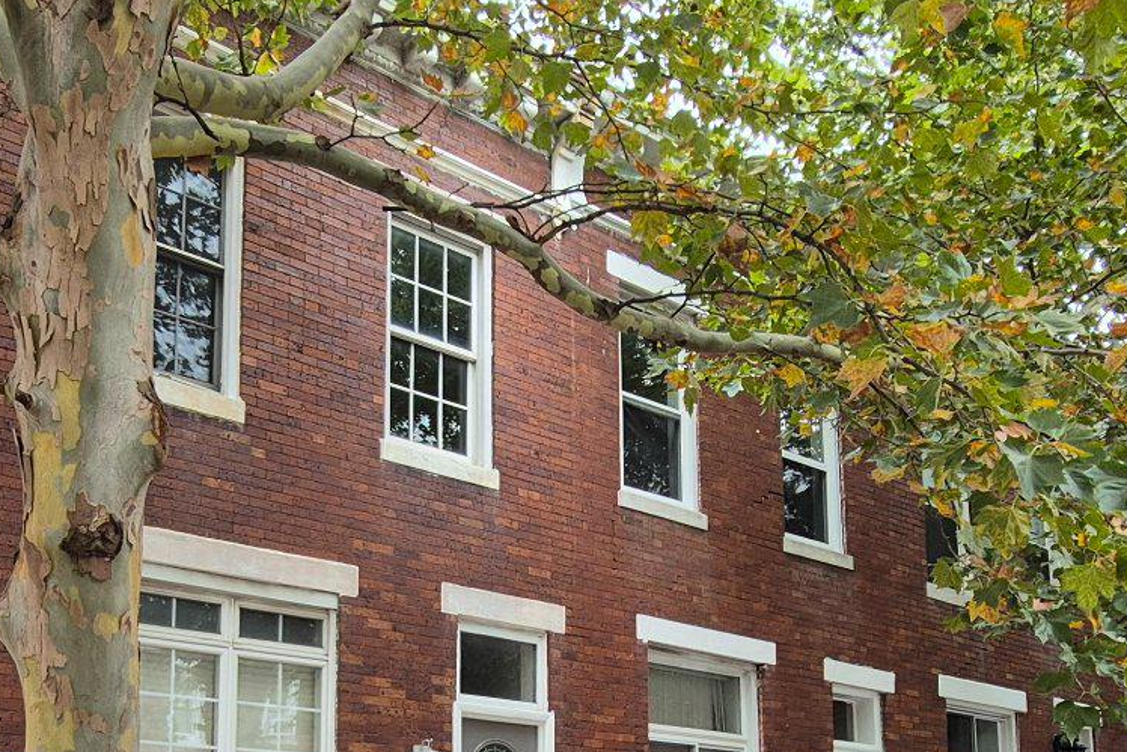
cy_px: 716
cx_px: 441
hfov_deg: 51.5
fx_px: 1158
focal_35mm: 37
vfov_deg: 33.5
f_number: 2.2
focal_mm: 1.74
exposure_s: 1/147
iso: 50
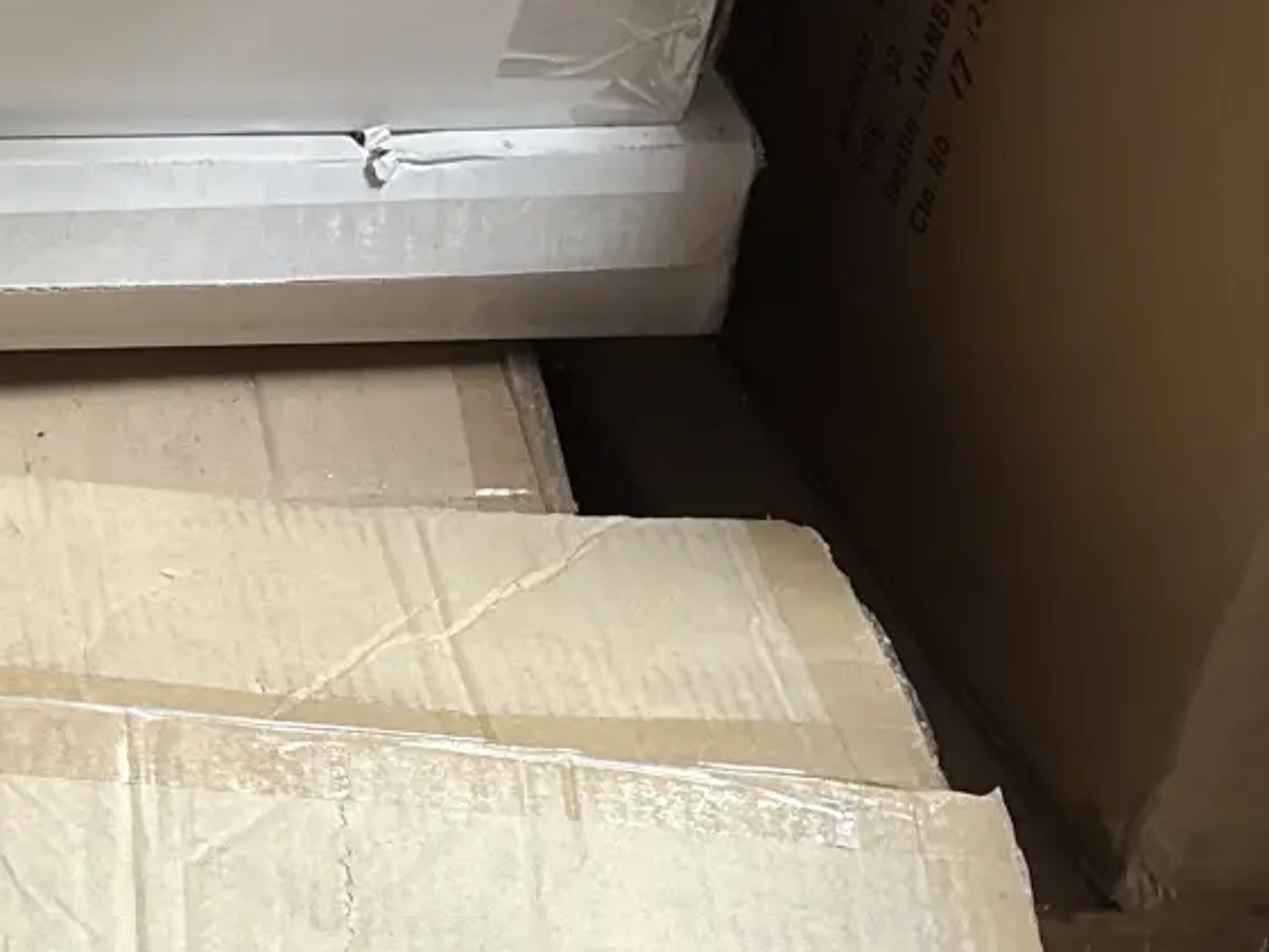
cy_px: 233
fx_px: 3263
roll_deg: -1.1
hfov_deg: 20.3
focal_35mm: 89
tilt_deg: -31.3
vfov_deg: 16.5
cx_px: -328
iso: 320
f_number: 1.6
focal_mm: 5.96
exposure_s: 1/60
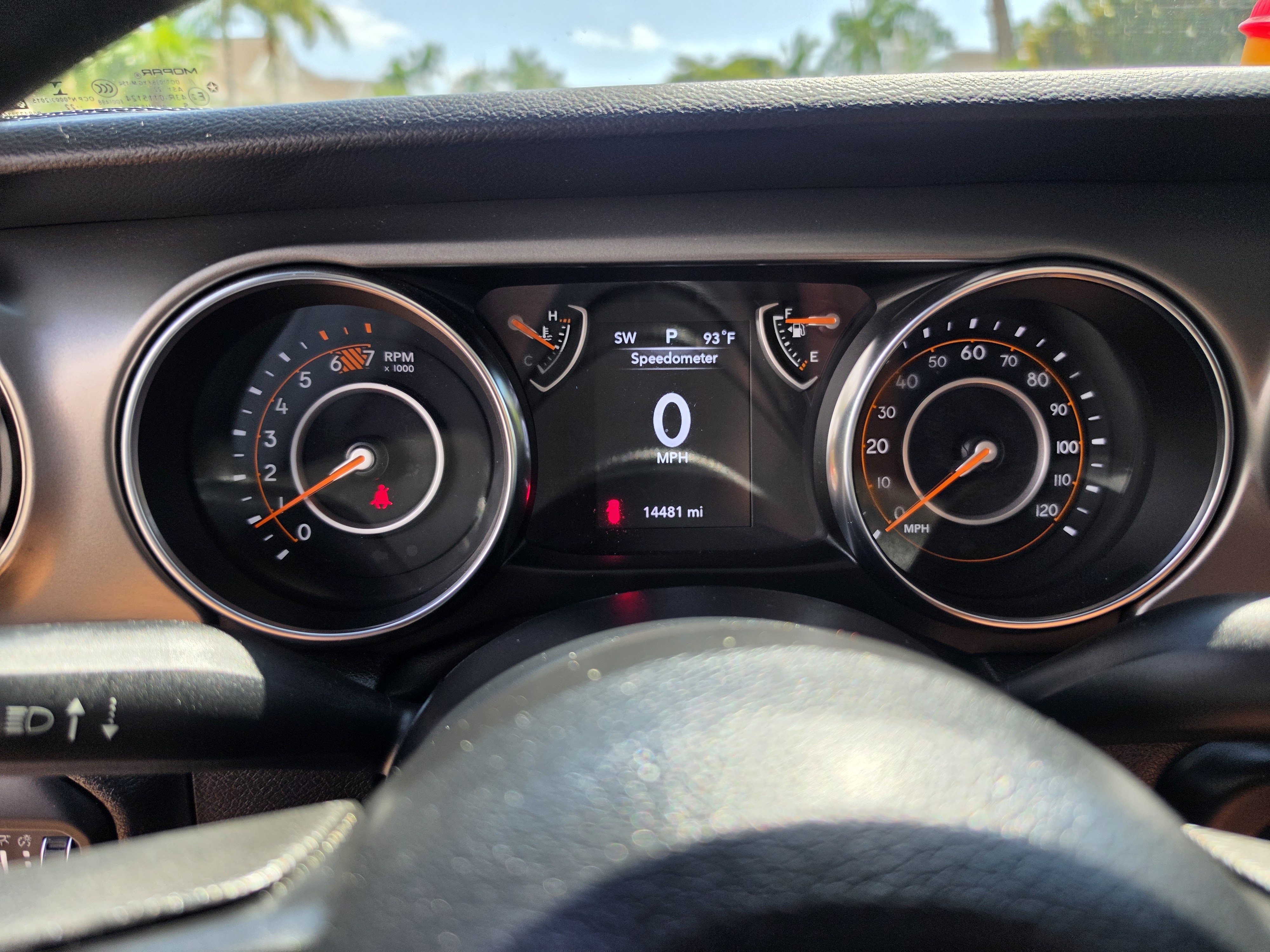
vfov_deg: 58.9
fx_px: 844
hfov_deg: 73.9
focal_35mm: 23
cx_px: 635
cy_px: 476
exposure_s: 1/215
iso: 10
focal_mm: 6.5
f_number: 1.4
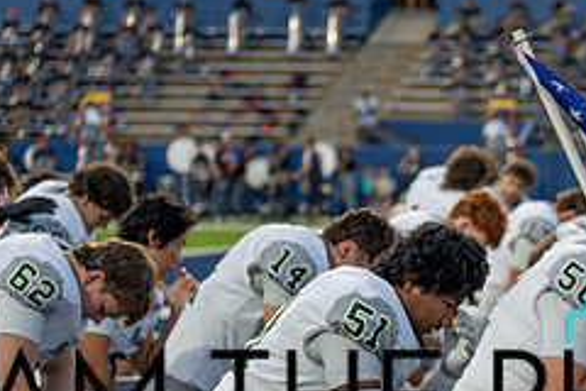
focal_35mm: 190
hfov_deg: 10.6
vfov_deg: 7.2
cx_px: 700
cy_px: 446
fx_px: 3093
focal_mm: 70
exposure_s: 1/1600
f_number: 2.8
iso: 1250
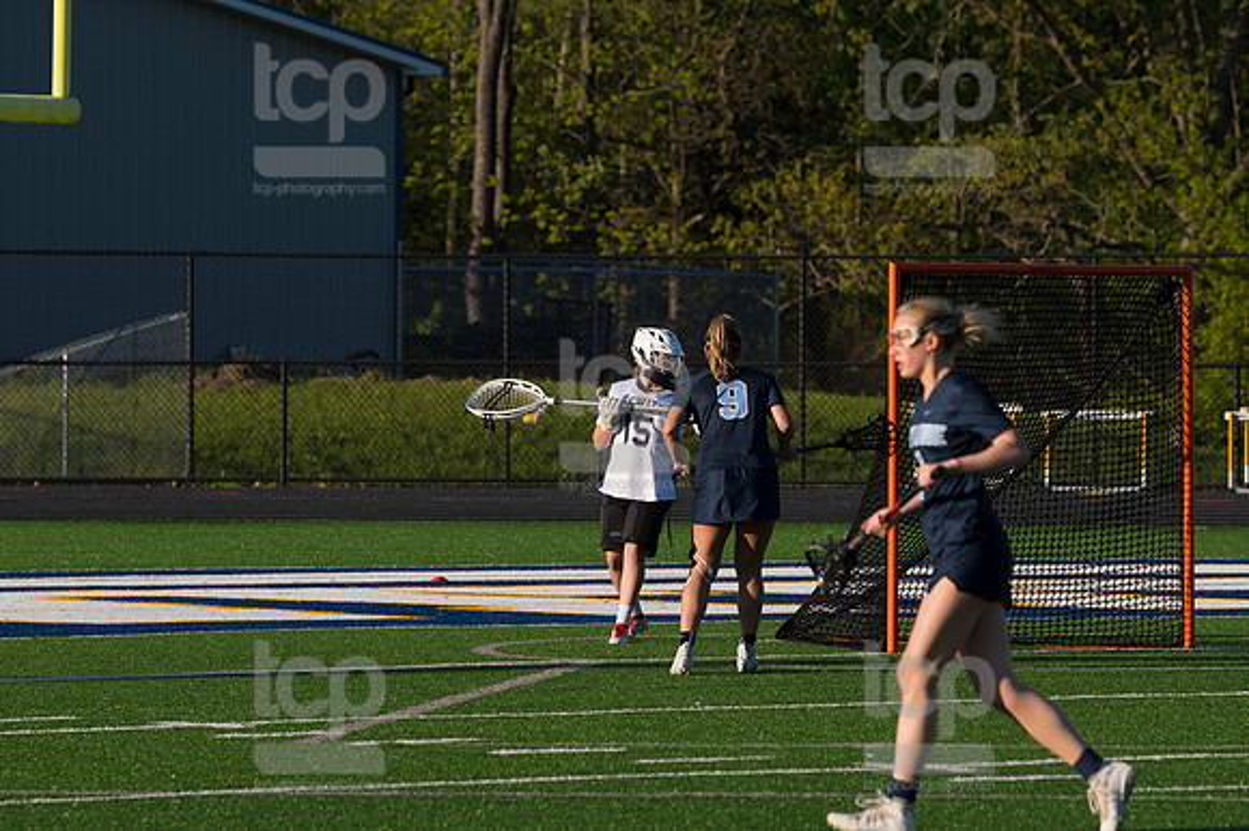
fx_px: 10402
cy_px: 416
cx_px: 624
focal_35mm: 300
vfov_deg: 4.6
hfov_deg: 6.9
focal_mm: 200
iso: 250
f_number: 5.6
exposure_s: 1/1600
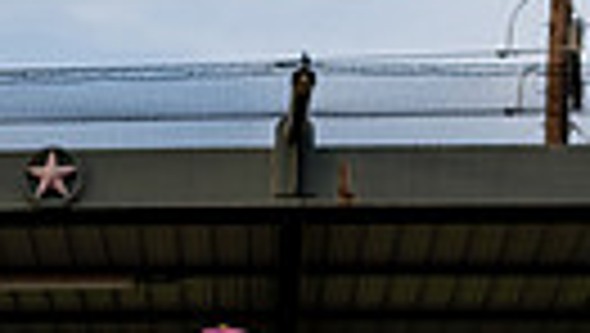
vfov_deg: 8.5
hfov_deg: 16.8
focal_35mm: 126
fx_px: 1973
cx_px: 77
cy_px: 882
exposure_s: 1/250
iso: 250
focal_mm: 35
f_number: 5.6
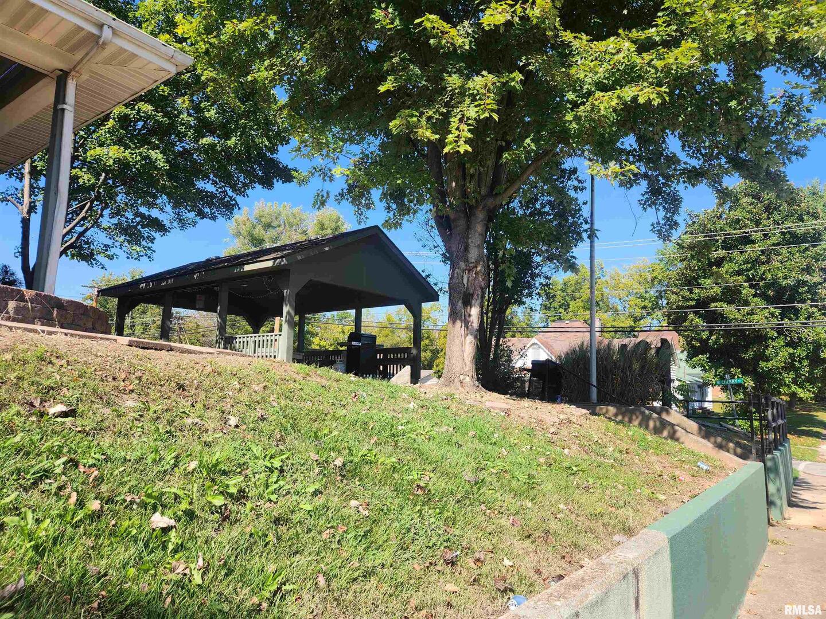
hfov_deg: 73.9
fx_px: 549
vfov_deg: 58.9
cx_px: 413
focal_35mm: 23
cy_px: 310
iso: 20
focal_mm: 5.4
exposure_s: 1/726
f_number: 1.8
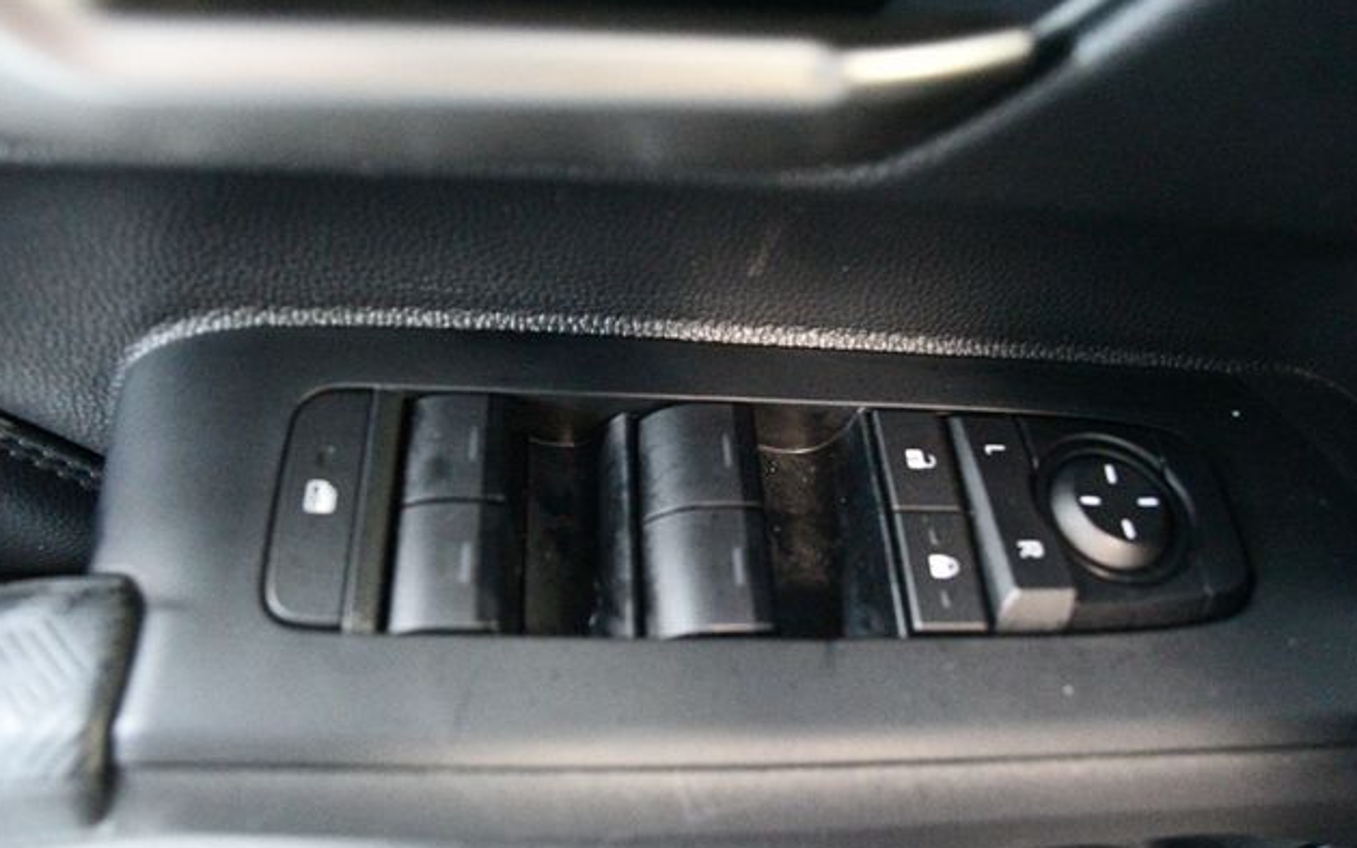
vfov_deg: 44.5
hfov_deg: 66.5
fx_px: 1035
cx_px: 677
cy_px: 421
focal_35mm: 28
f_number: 3.5
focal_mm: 18
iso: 12800
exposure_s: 1/30
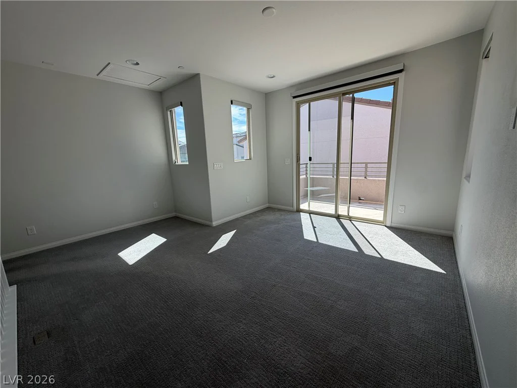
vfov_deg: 85.7
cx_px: 258
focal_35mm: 14
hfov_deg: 102.1
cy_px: 194
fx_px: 209
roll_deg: +2.2
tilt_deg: -12.0
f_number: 2.2
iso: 50
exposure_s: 1/268
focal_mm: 2.22
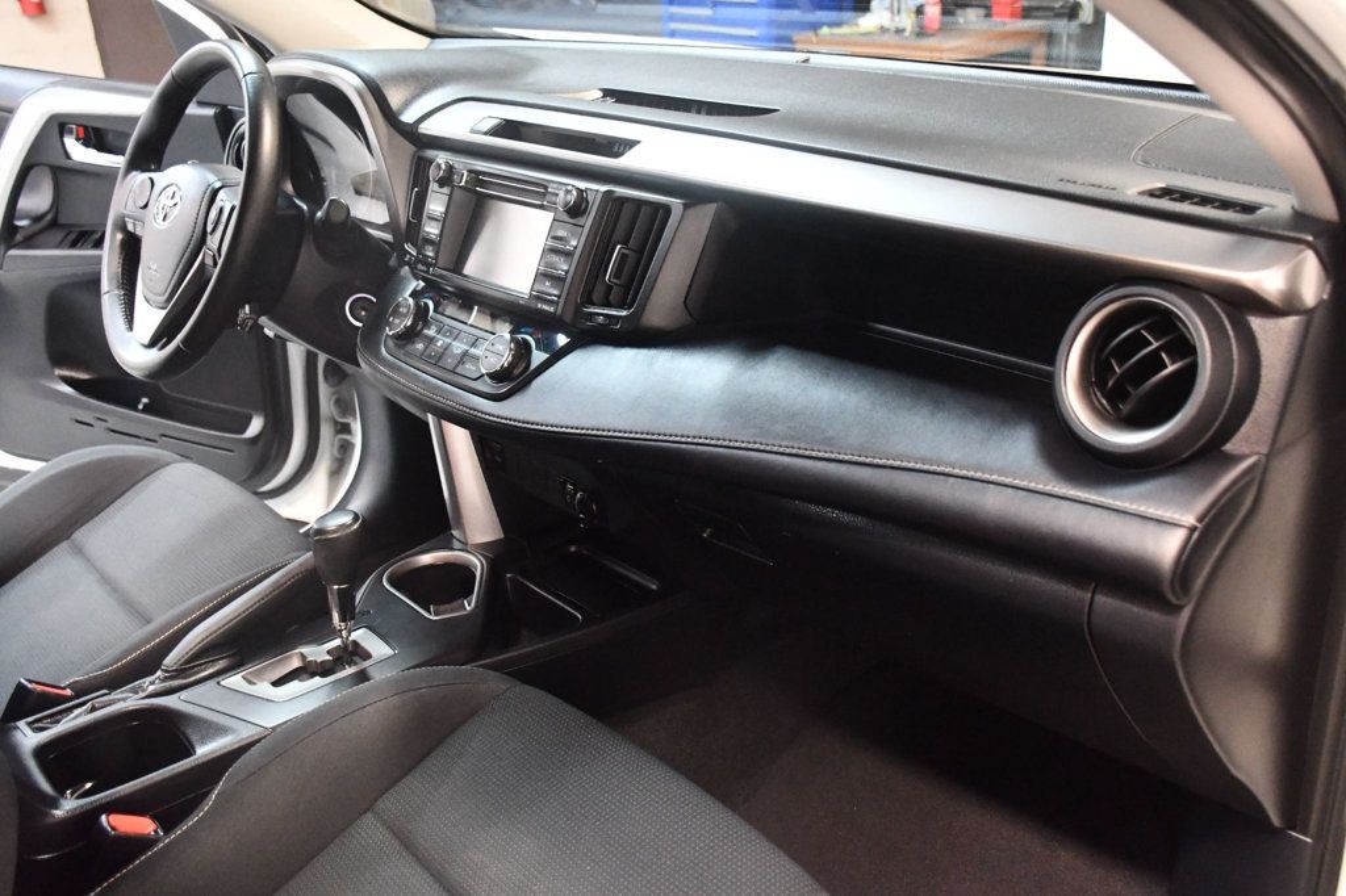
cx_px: 673
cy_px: 448
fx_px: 1271
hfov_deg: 55.8
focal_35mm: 34
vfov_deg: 38.9
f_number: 3.8
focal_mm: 23
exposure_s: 1/60
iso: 8000
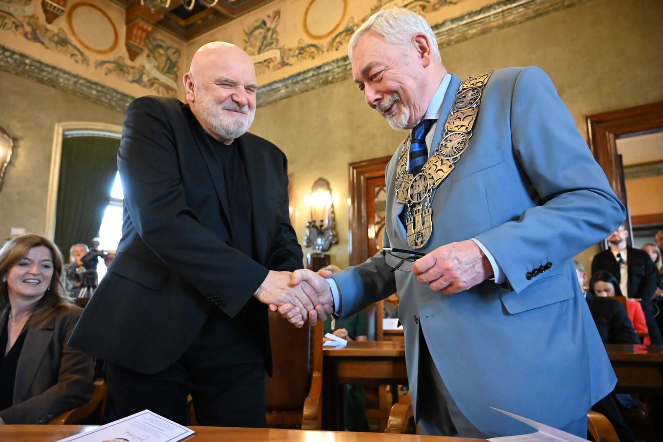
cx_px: 332
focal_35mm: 24
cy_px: 221
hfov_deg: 73.7
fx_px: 442
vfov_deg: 53.1
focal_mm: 24
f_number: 4.5
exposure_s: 1/320
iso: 16000
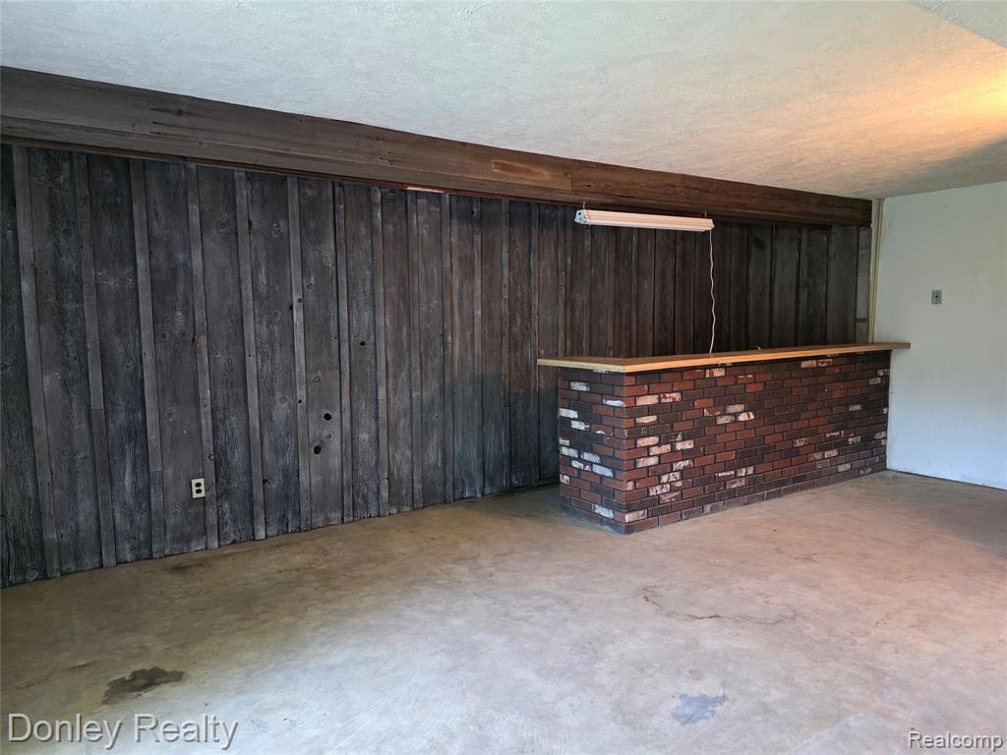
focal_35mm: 23
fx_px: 669
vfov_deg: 58.9
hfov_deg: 73.9
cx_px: 504
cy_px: 378
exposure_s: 1/120
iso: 1250
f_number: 1.7
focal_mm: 6.3
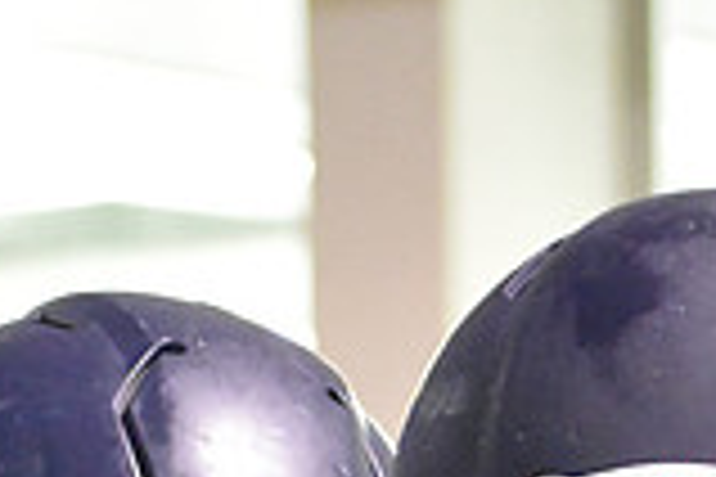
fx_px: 7597
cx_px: 372
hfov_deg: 5.4
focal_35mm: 382
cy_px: 1287
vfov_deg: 3.5
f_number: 4.5
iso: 12800
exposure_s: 1/80
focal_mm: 70
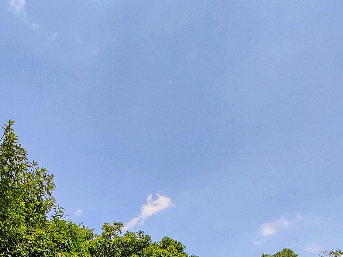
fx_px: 426
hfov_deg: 41.8
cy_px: 396
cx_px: 64
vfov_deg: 24.8
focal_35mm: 43
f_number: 2.2
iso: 125
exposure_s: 1/1330
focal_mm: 2.25
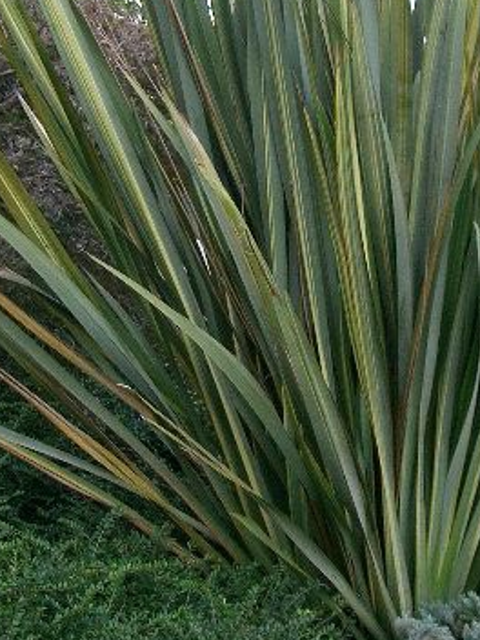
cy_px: 209
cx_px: 327
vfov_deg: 27.2
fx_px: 1313
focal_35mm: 71
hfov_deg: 20.6
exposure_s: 1/160
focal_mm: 8
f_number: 2.8
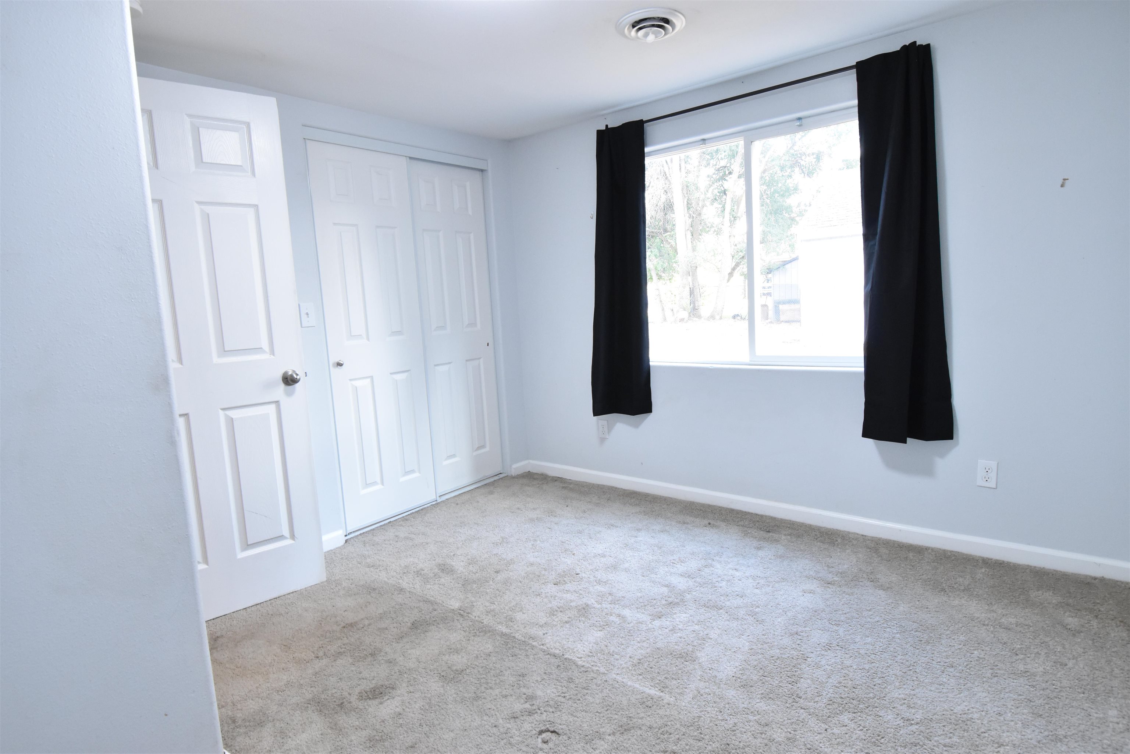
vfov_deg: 63.2
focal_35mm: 20
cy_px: 377
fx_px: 612
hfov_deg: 85.4
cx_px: 565
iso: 1600
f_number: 8
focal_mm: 13
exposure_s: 1/20
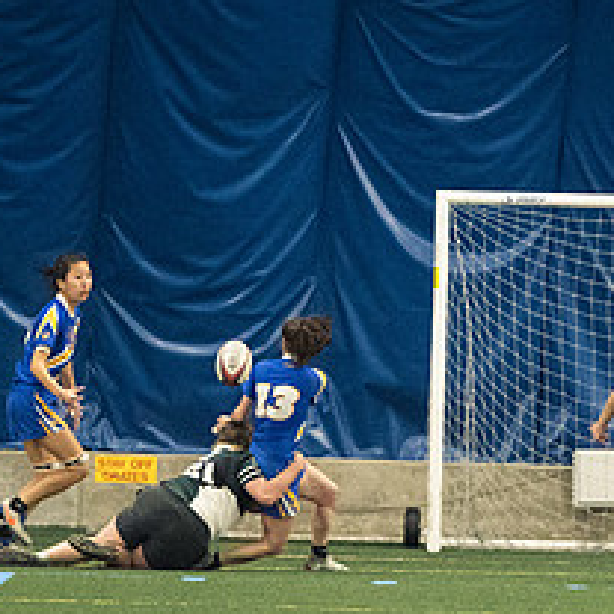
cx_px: 389
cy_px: 543
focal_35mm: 606
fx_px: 12161
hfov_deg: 2.9
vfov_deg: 2.9
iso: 10000
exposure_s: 1/500
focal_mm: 170
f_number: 2.8
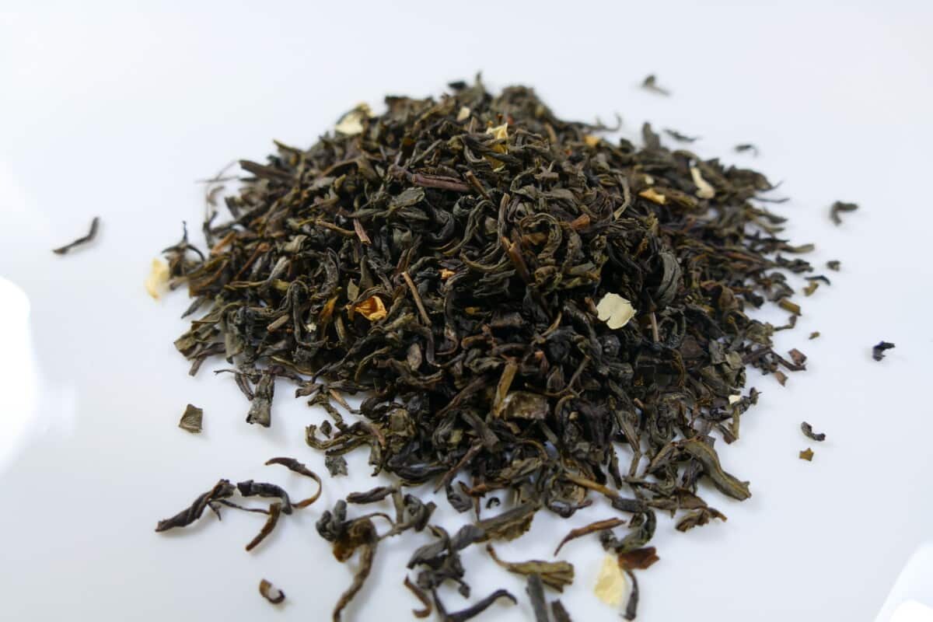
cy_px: 311
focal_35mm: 30
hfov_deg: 61.9
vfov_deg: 43.6
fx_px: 777
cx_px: 466
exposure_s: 1/80
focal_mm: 10.85
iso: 250
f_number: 3
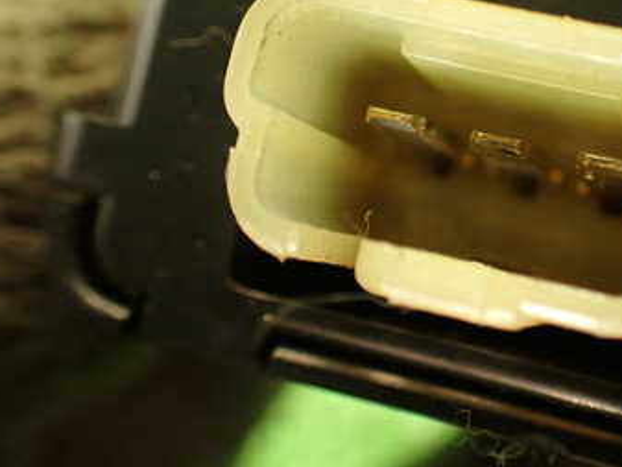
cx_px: 495
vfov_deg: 25.6
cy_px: 161
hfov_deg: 32.9
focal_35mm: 57
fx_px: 1025
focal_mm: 5.79
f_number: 2.4
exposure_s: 1/30
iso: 250
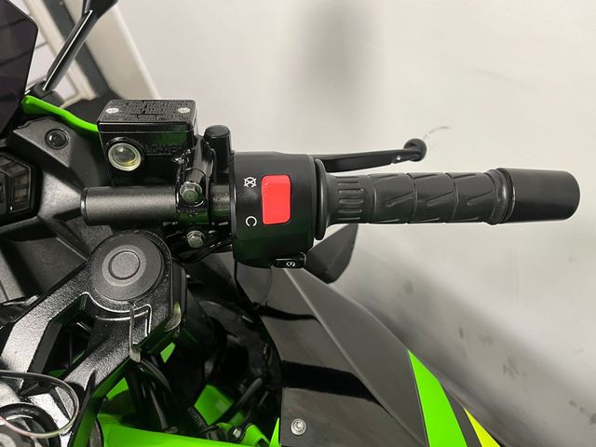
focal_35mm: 26
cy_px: 224
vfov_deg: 53.1
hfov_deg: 67.3
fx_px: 448
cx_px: 298
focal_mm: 5.1
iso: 160
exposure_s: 1/50
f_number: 1.6
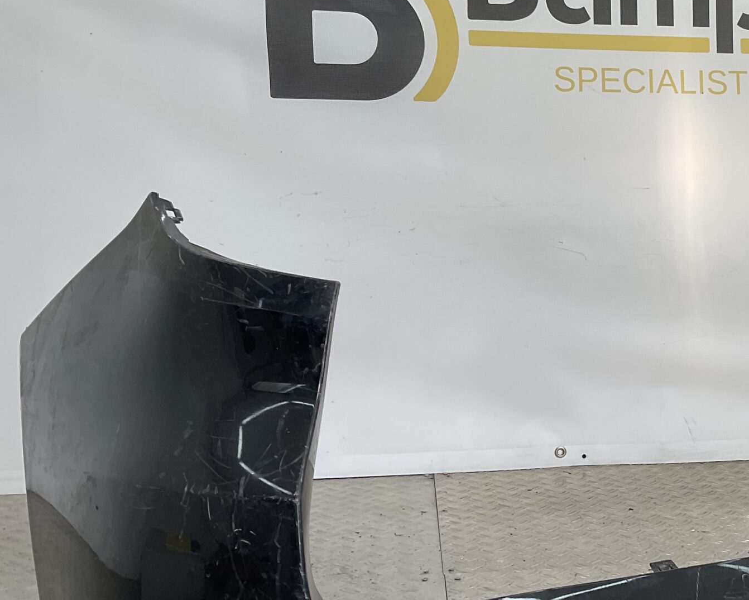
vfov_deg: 28.0
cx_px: 642
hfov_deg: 33.3
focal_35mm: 54
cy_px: 377
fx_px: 1197
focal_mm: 3
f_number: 1.8
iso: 16
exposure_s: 1/322
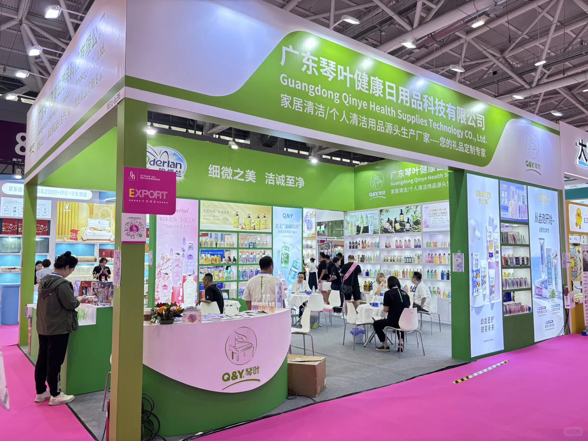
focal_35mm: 26
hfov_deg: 67.3
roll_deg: +0.0
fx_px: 442
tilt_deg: +4.6
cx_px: 294
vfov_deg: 53.1
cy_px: 220
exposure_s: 1/100
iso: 125
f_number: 1.6
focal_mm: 5.96
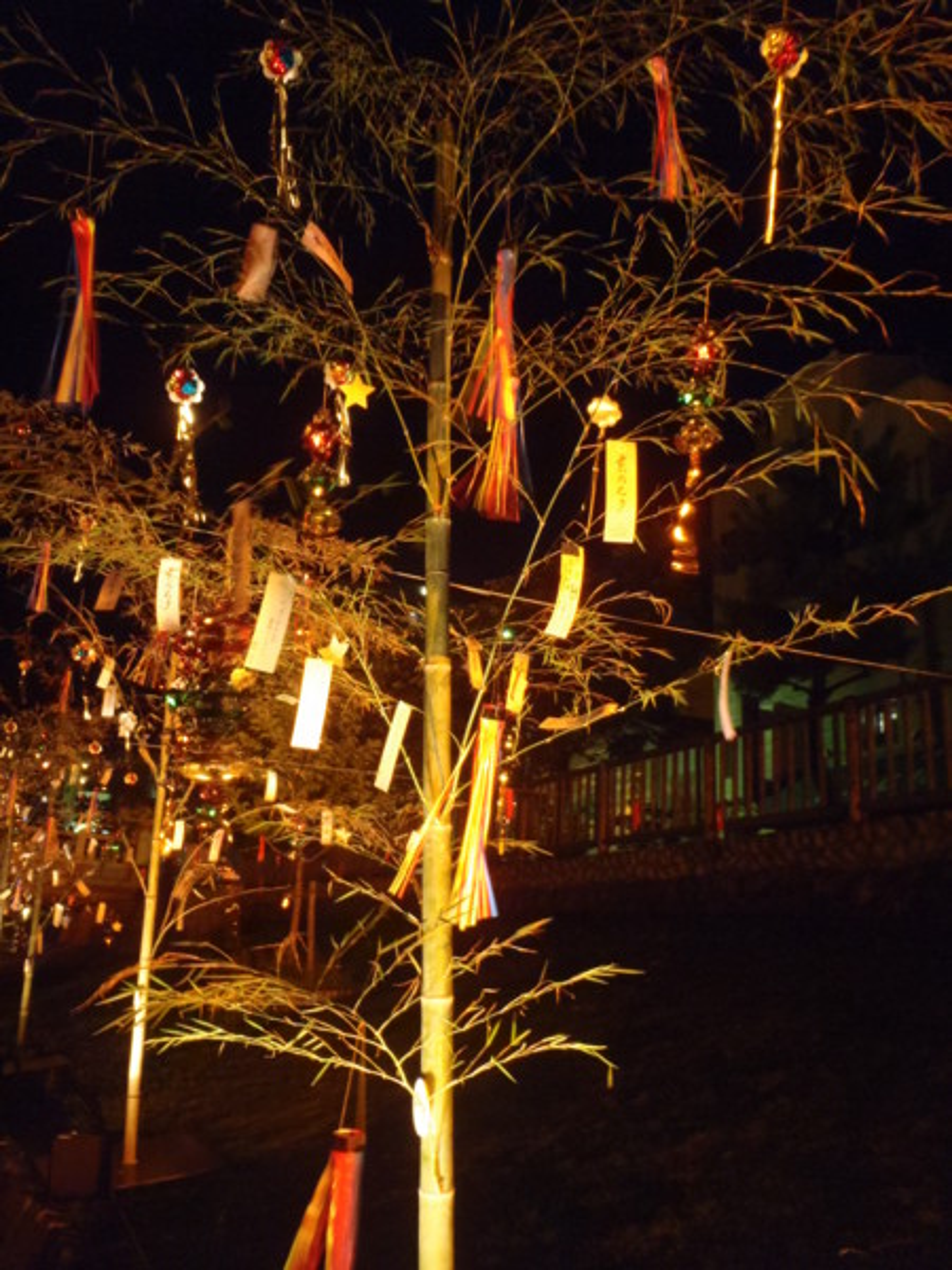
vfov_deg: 63.4
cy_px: 635
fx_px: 1027
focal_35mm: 28
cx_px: 476
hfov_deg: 49.7
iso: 400
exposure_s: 1/4
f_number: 3.9
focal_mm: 5
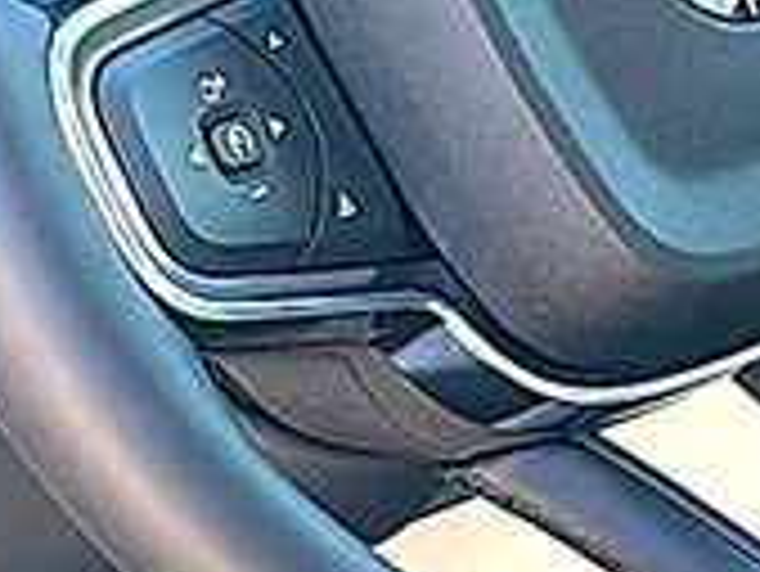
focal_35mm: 166
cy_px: 97
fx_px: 3647
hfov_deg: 11.6
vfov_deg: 8.9
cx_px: 935
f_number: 1.78
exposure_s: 1/234
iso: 125
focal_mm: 6.86
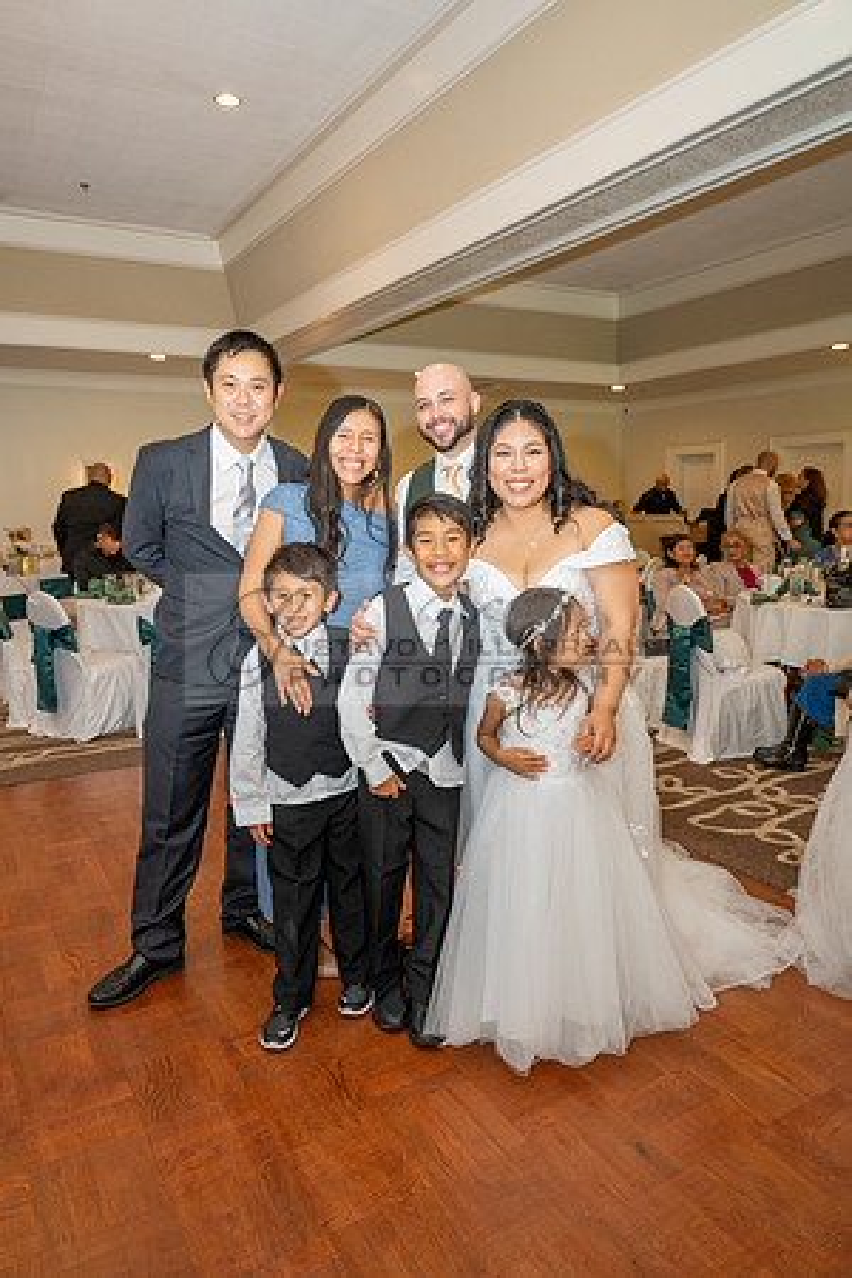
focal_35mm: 24
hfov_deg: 53.1
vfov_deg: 73.7
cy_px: 639
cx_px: 426
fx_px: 852
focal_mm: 24
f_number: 3.5
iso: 800
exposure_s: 1/200
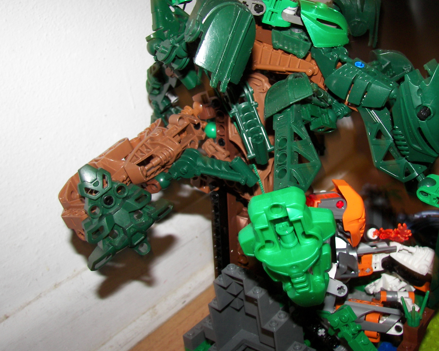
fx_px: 546
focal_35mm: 42
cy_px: 159
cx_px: 249
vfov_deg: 35.6
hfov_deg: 43.7
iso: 100
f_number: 2.8
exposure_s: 1/30
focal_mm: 6
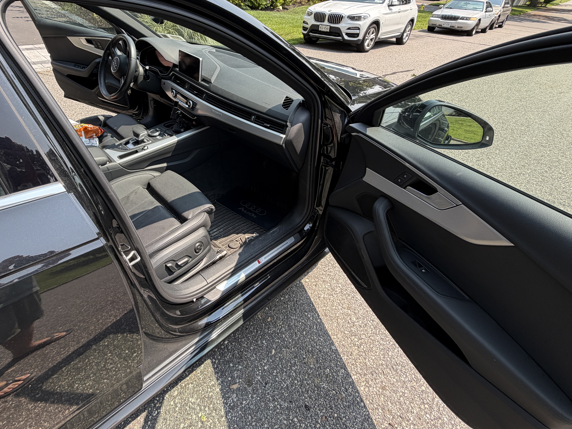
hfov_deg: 83.7
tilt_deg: -32.7
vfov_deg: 67.9
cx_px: 230
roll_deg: -3.4
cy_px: 167
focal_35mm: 19
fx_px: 314
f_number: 2.2
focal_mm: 2.22
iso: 50
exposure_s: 1/405
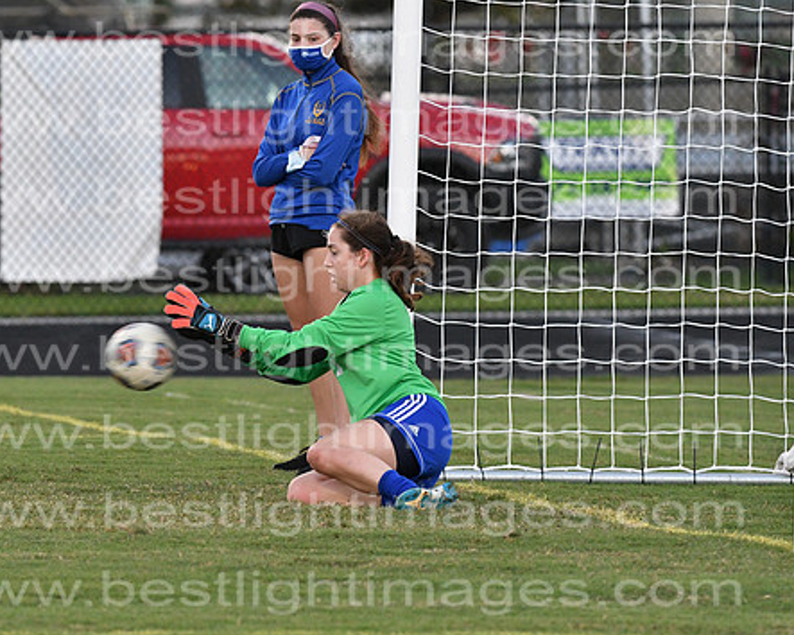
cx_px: 337
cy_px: 318
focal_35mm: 553
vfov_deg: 2.8
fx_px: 12989
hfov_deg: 3.5
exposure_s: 1/400
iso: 3200
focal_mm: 300
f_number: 5.6
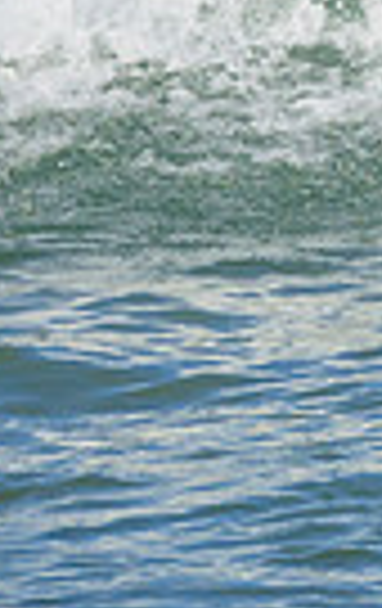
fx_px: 30388
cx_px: 1056
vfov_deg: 1.1
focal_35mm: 1834
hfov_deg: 0.7
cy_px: -164
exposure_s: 1/1250
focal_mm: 420
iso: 1600
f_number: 11
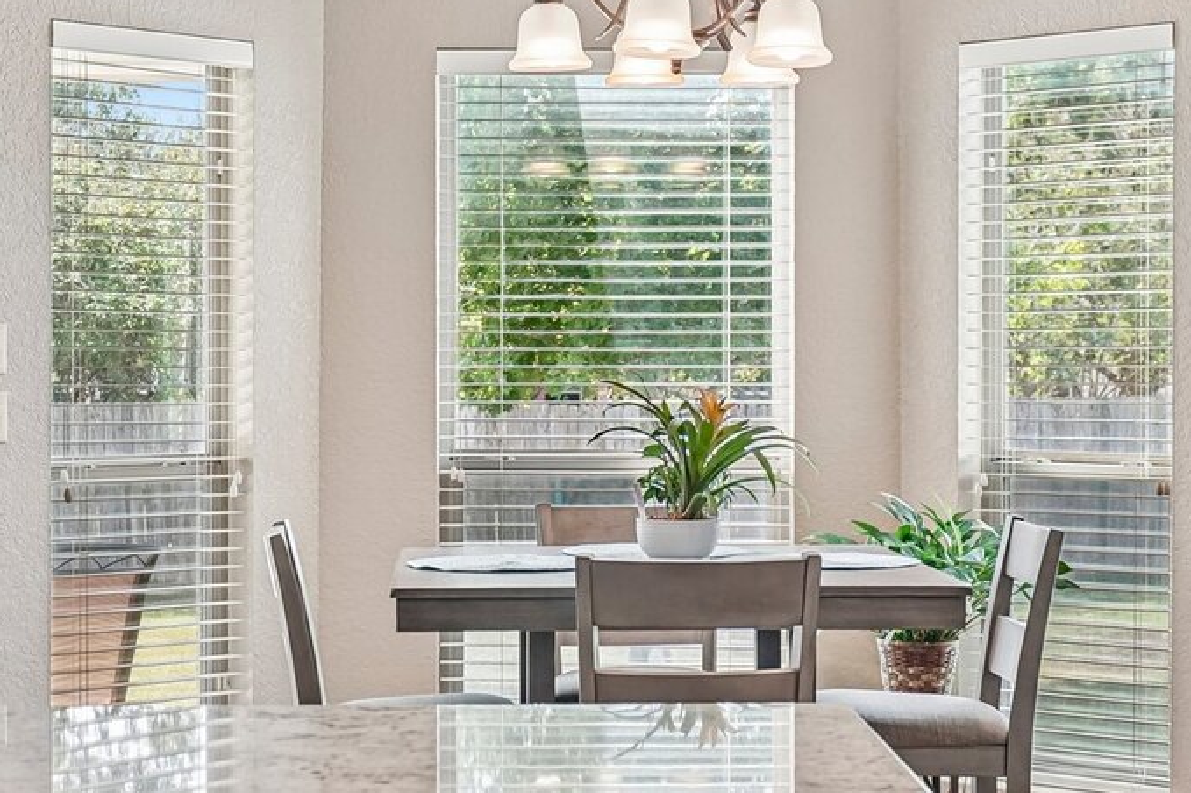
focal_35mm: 74
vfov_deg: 18.4
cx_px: 575
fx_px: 2447
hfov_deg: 27.4
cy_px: 339
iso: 400
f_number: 4
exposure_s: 1/125
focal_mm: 31
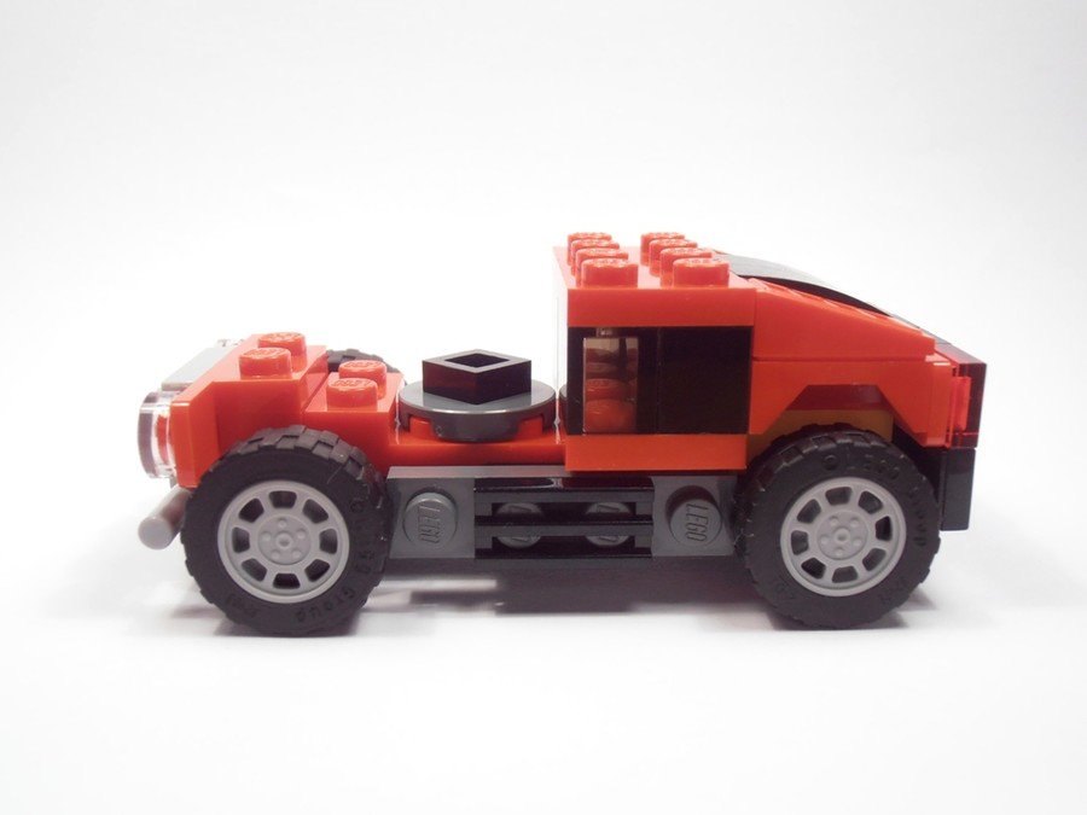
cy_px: 408
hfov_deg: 50.1
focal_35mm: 37
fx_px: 1162
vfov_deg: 38.7
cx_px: 544
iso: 80
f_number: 3.9
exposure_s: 1/40
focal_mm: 6.61
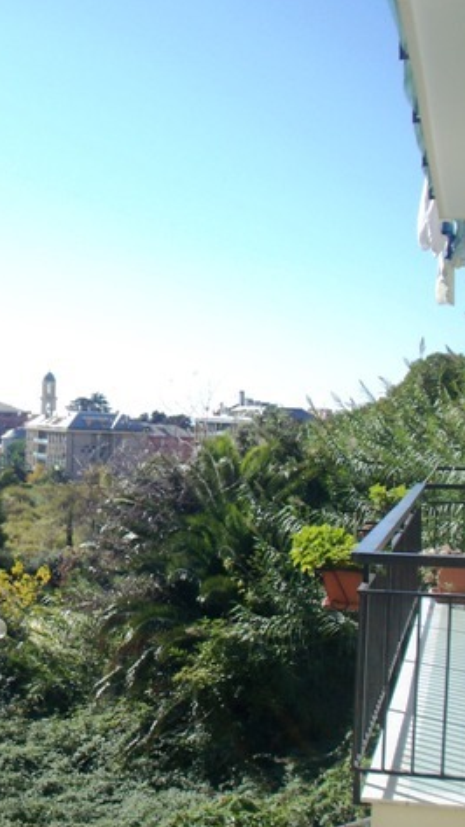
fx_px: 1228
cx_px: 47
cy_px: 414
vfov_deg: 37.2
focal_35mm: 56
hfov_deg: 21.0
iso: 64
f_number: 3.9
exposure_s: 1/400
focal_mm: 6.3
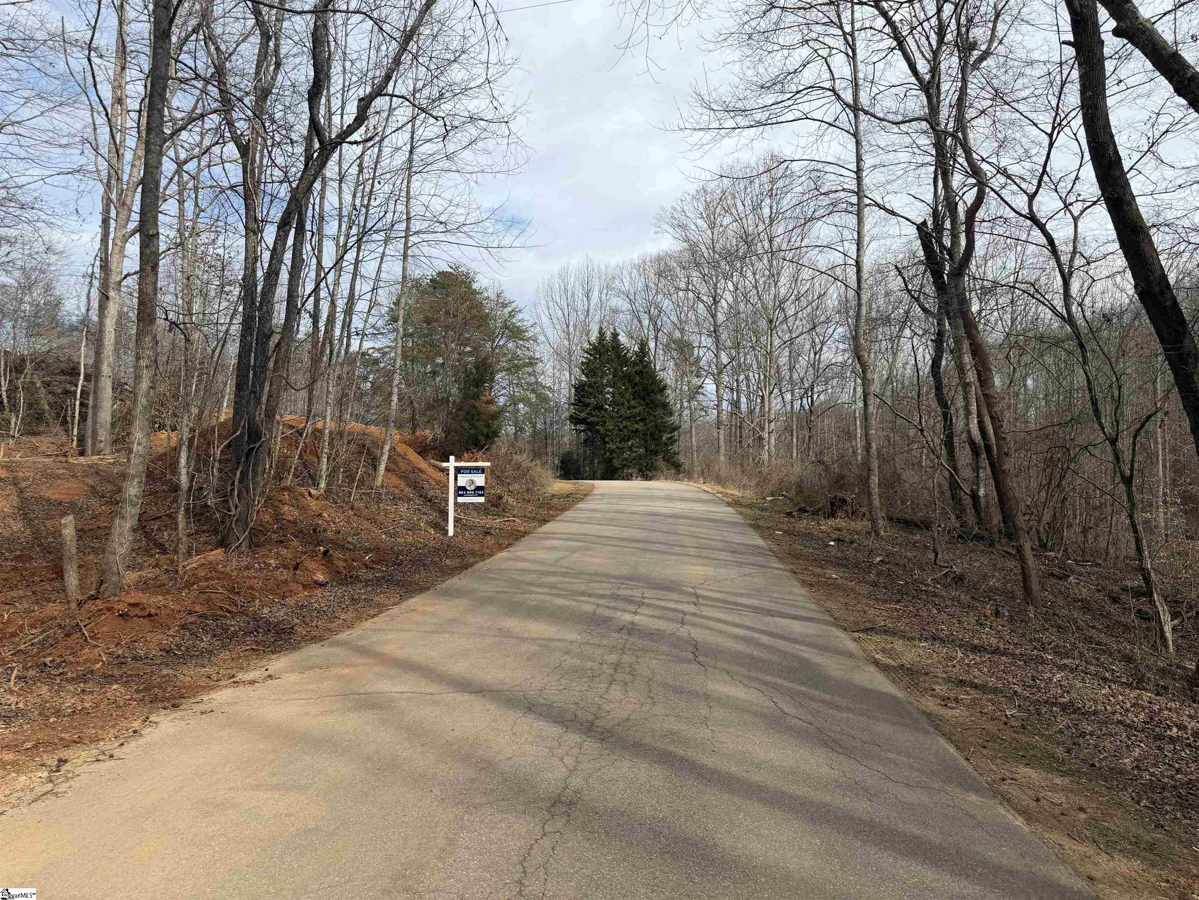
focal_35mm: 24
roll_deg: -1.3
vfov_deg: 56.8
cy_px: 450
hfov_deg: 71.6
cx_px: 600
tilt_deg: +3.2
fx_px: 831
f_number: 1.78
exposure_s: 1/3279
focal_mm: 6.76
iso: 80
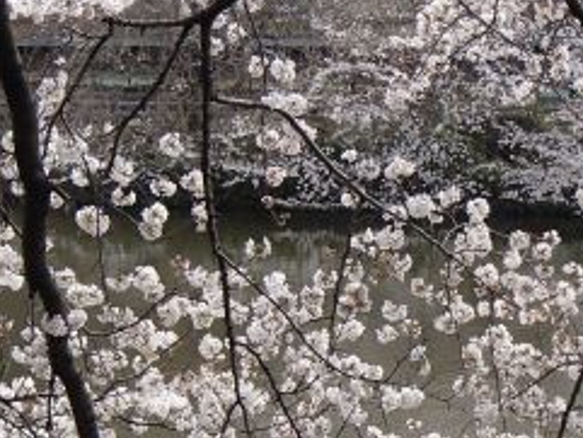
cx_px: 508
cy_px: 357
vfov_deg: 11.5
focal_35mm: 128
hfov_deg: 15.2
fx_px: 2157
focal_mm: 10
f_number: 5.1
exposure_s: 1/320
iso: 100
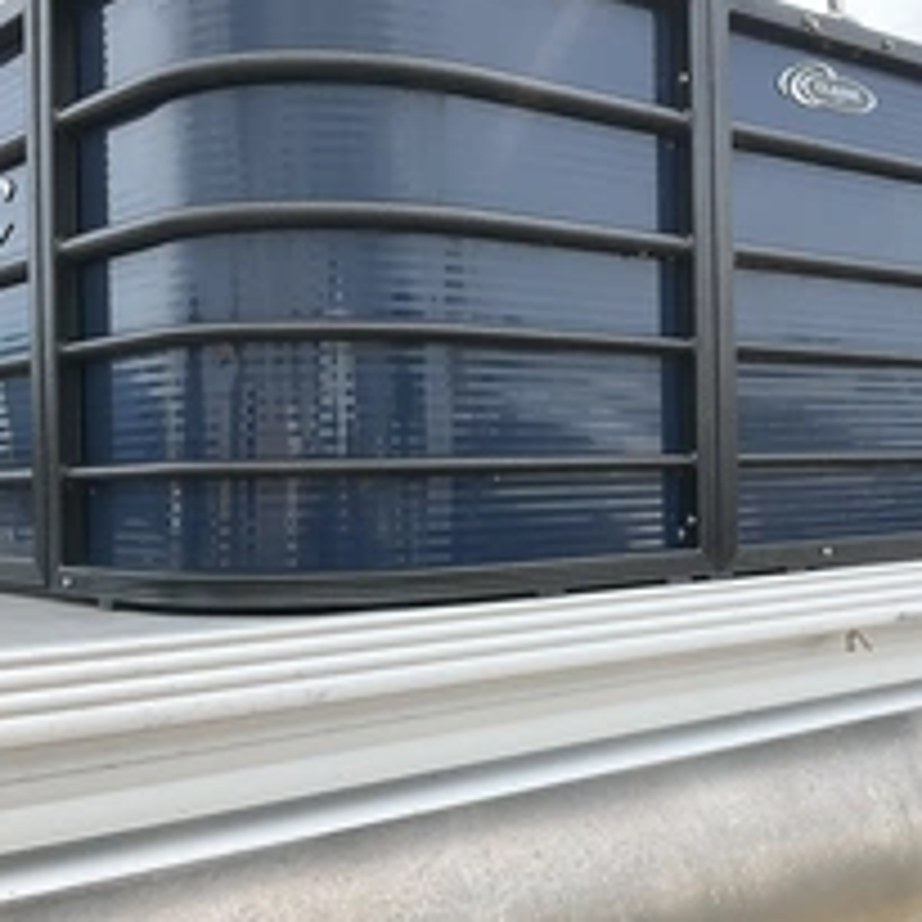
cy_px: 468
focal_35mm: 50
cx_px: 661
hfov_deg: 33.5
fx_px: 1507
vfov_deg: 34.0
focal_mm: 3
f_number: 1.8
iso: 25
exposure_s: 1/1076
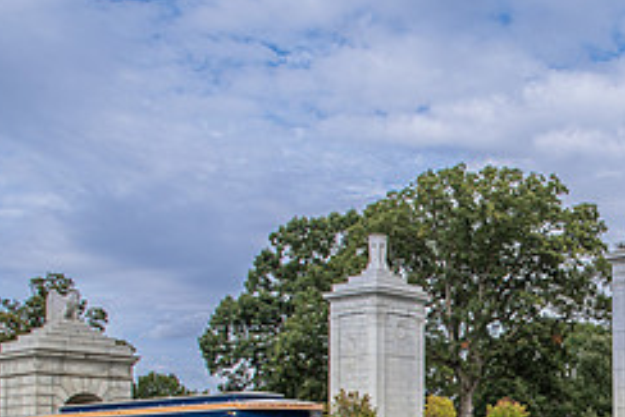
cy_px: 441
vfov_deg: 22.6
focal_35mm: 57
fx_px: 990
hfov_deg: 32.0
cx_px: 643
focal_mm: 16
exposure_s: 1/250
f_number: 8
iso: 100
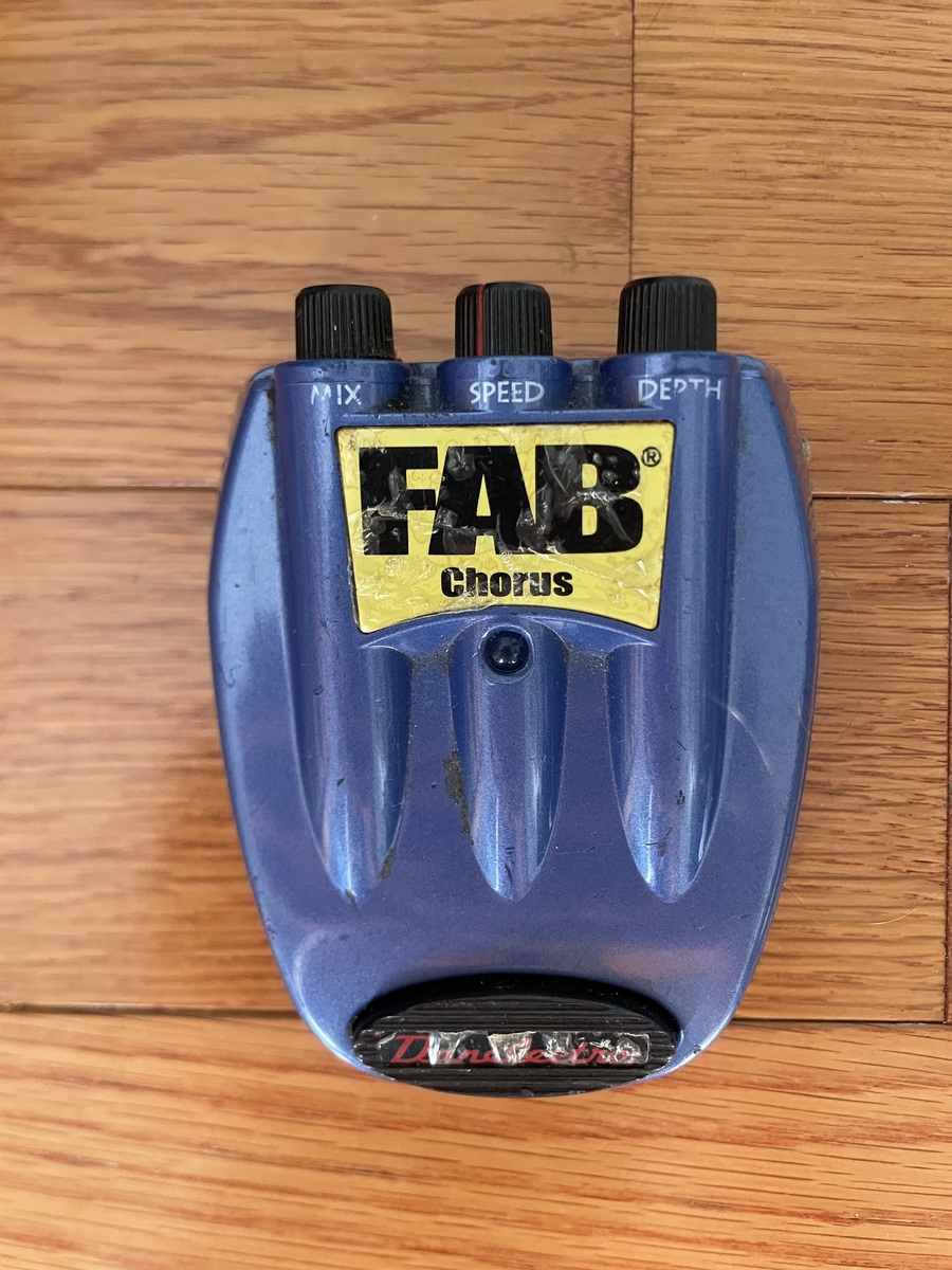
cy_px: 635
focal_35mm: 26
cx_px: 476
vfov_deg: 67.3
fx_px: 953
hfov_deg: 53.1
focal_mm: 4.2
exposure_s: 1/60
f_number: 1.6
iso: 250
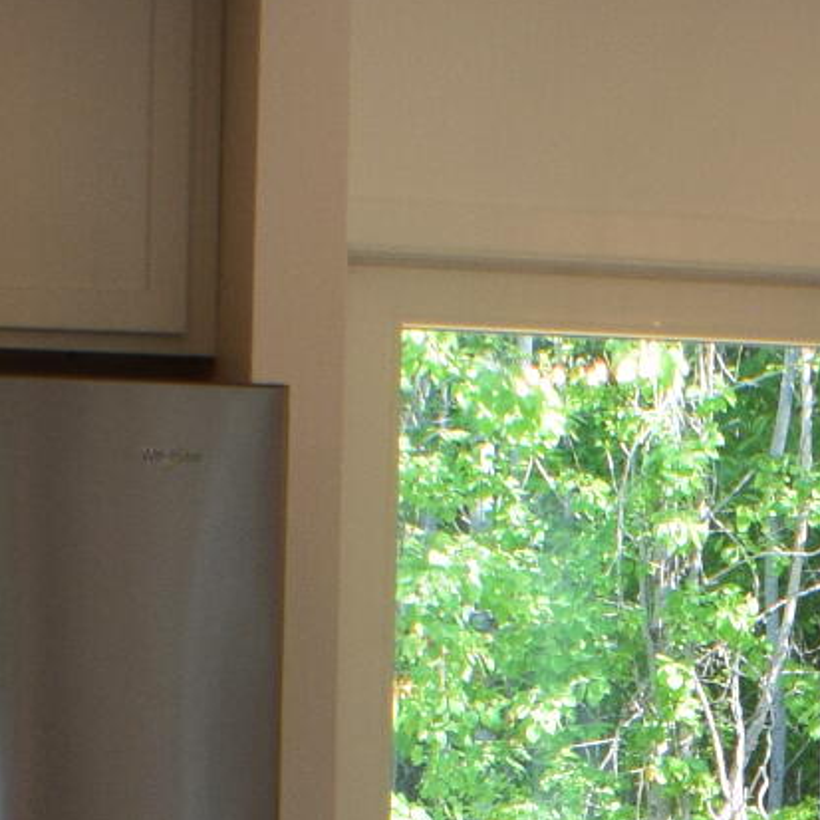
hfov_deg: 7.2
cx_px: 1007
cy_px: 1179
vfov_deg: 7.2
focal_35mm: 241
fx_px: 6459
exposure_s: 1/80
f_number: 8
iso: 400
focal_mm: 26
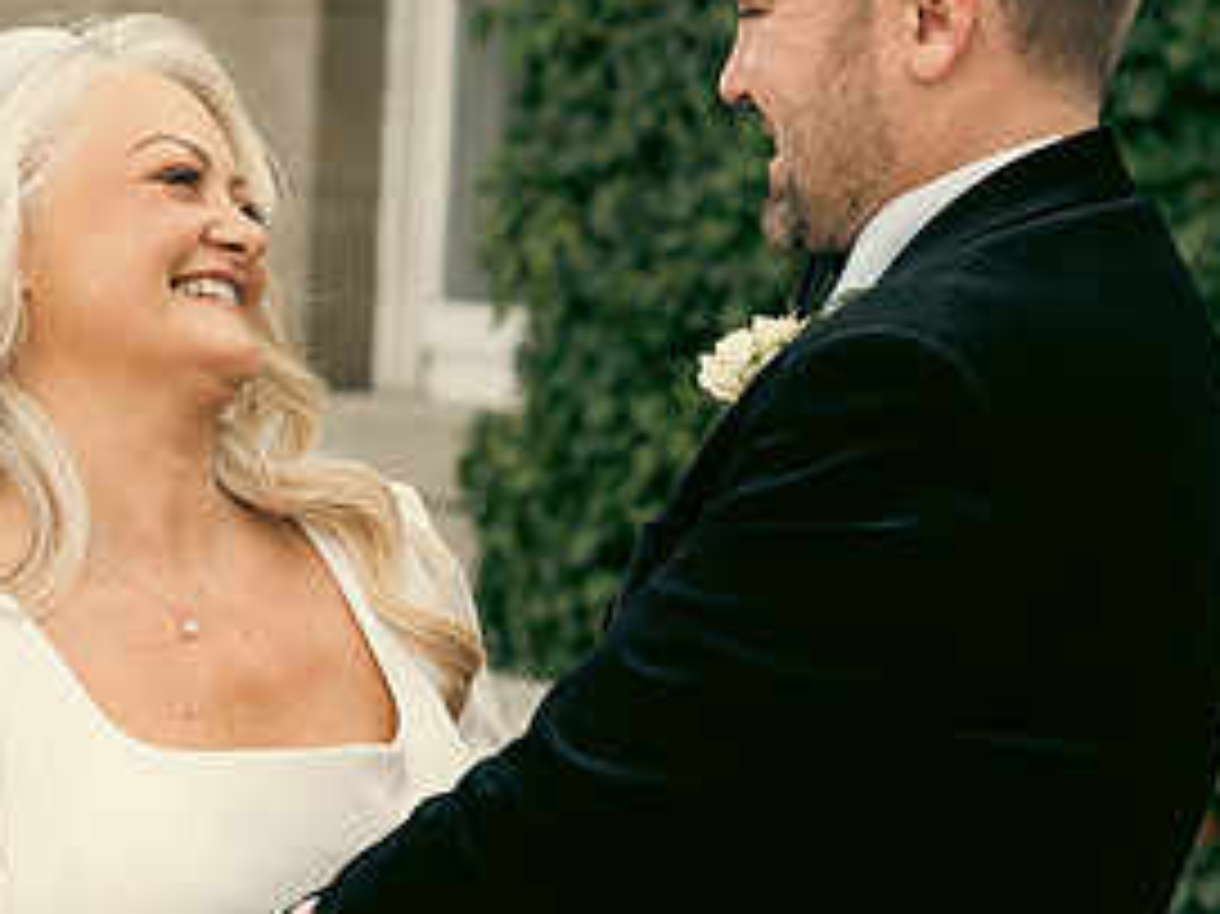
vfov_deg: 10.7
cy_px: 565
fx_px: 4861
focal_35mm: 138
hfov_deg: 14.3
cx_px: 675
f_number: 3.5
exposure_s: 1/400
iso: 125
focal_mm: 67
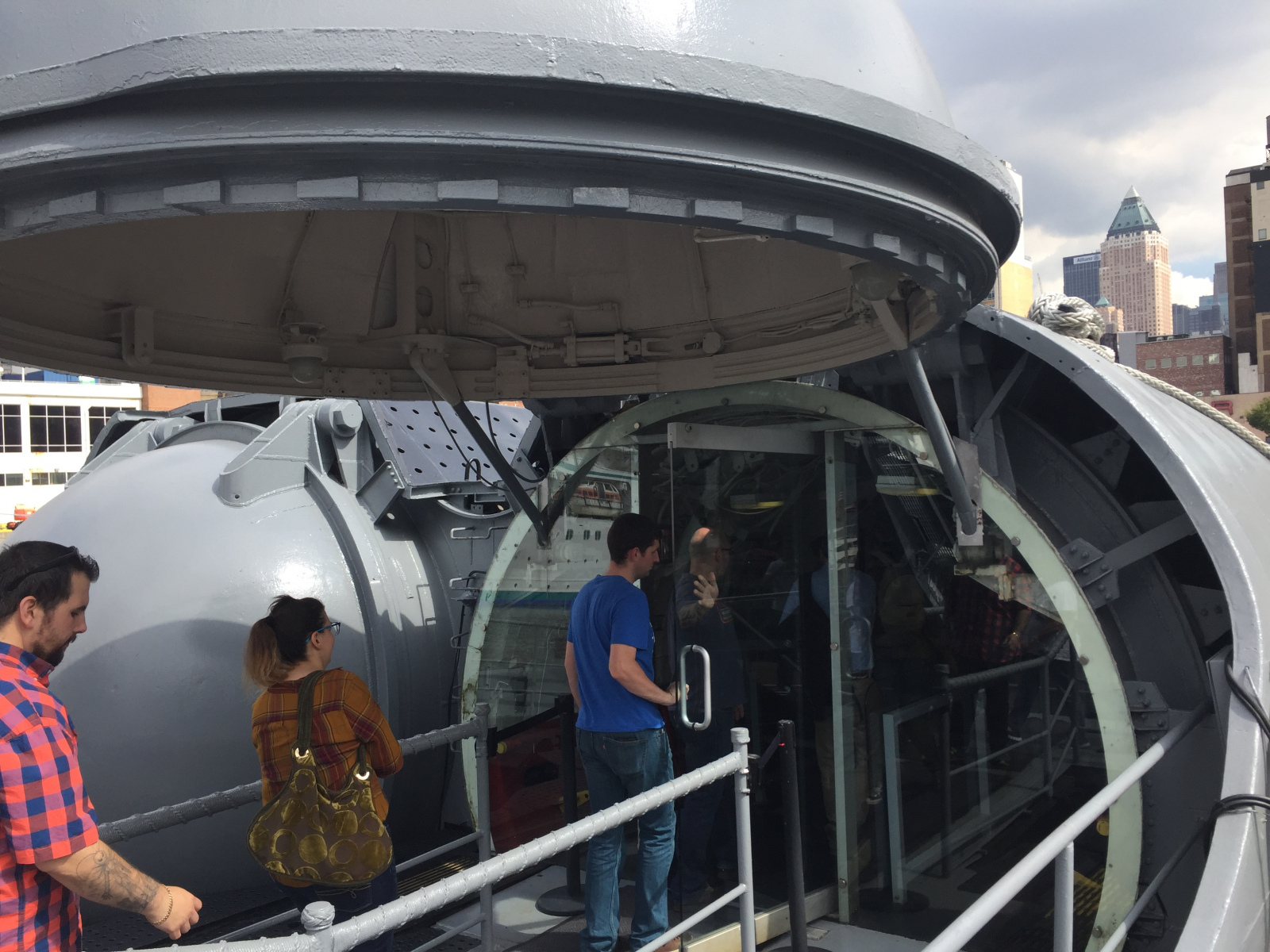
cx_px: 635
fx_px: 1064
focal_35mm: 29
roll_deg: +1.7
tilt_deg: +0.0
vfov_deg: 48.2
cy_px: 476
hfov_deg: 61.7
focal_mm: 4.15
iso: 32
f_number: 2.2
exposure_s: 1/920
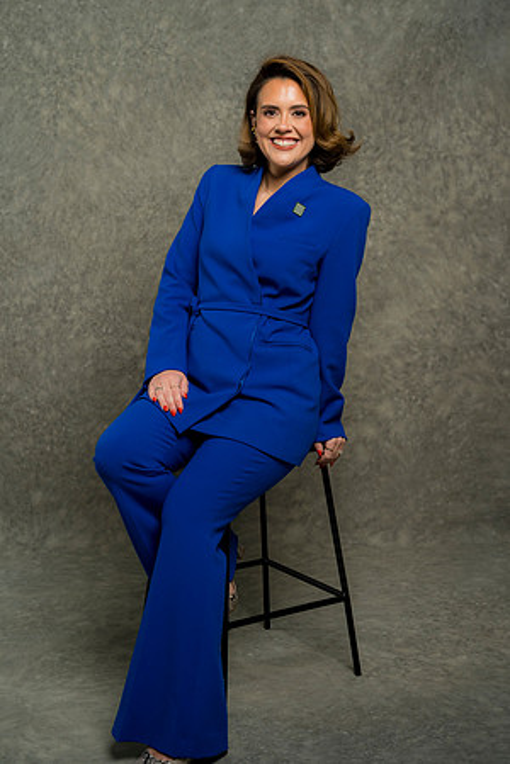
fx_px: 1169
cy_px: 382
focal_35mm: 55
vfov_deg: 36.2
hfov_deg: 24.6
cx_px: 255
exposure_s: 1/160
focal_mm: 55
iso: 125
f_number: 4
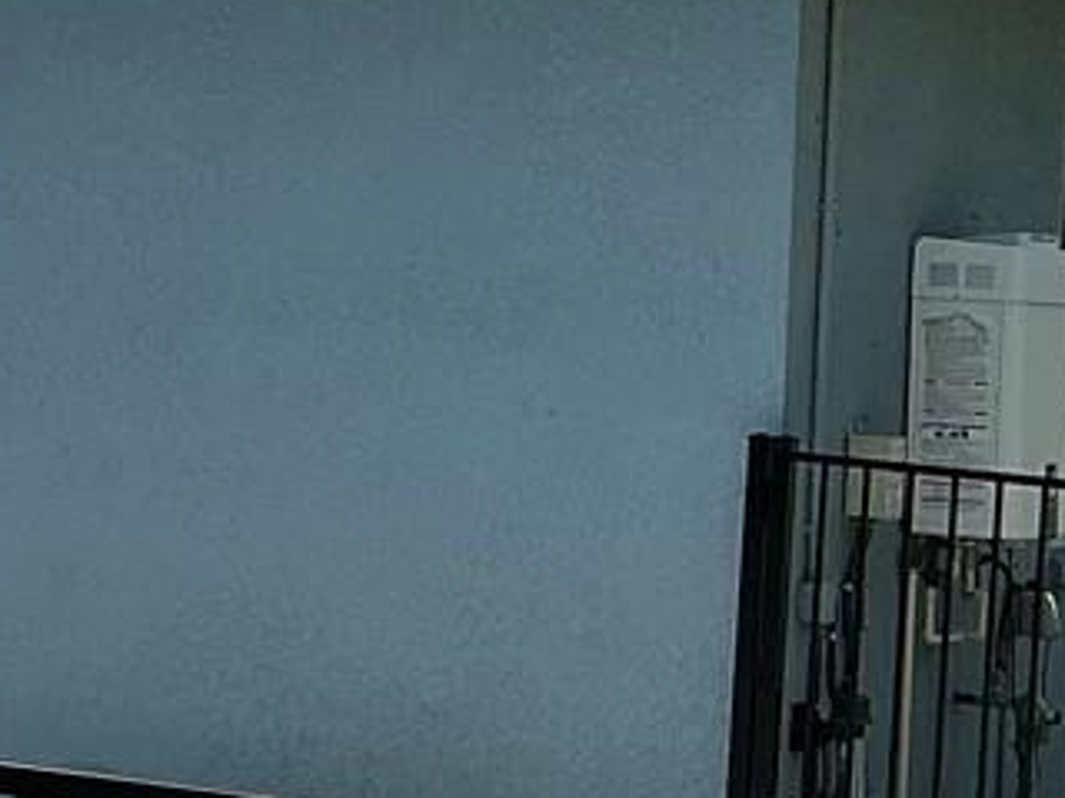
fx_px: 4307
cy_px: 140
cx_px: -143
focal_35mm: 140
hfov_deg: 13.8
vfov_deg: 10.6
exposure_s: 1/3322
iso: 25
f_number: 1.8
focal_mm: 3
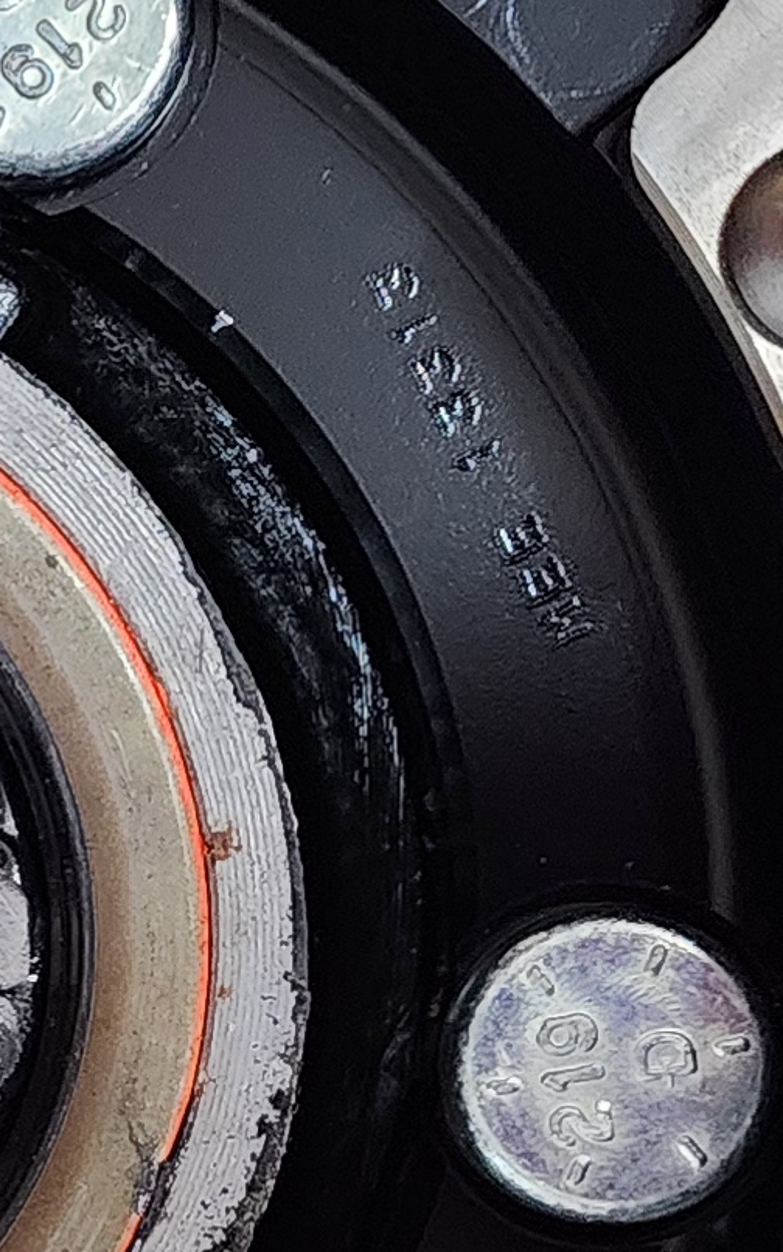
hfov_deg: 10.3
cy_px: 976
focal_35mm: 121
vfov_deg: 17.1
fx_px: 4130
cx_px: -570
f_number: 1.8
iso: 800
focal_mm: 6.4
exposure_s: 1/120
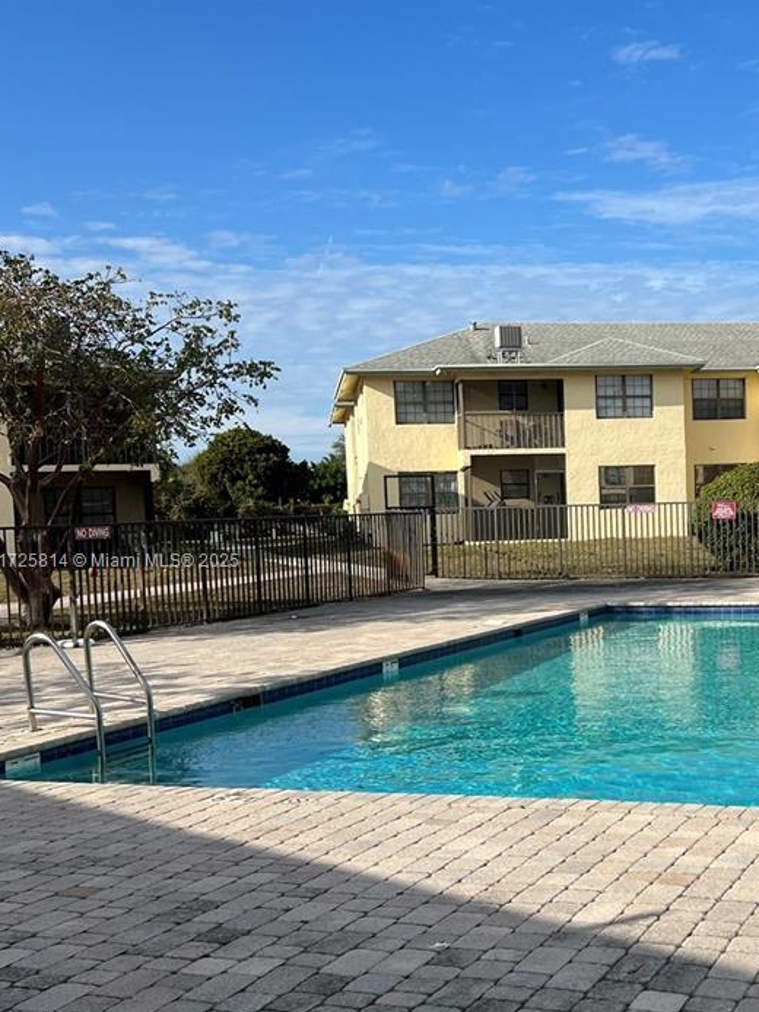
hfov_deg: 31.2
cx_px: 629
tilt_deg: -2.6
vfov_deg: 42.0
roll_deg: +2.1
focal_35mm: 45
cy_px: 562
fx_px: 1315
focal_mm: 5.7
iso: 50
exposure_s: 1/4630
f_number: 1.5
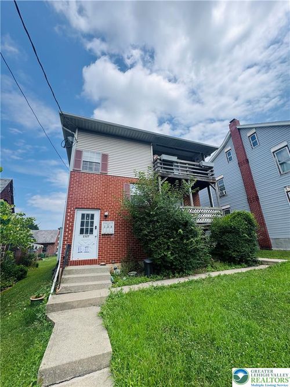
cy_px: 194
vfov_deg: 102.1
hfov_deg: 85.7
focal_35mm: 14
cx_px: 145
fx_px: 156
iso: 50
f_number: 2.2
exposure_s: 1/1236
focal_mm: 2.22
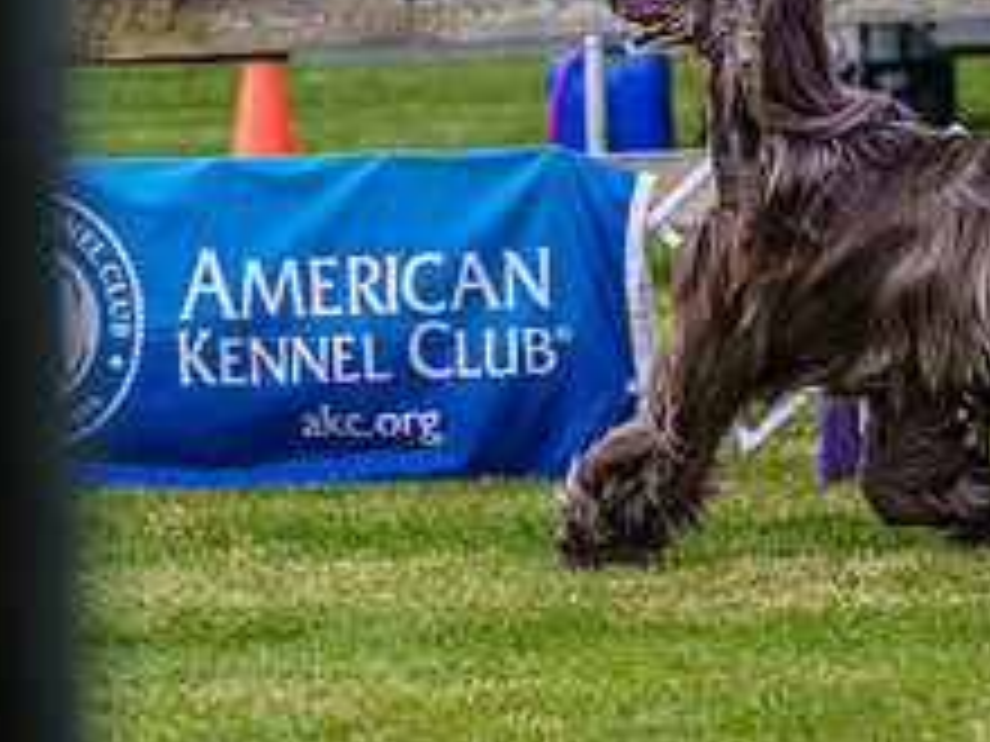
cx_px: 837
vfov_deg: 3.6
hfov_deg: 4.7
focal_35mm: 418
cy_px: 2
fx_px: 11955
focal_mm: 165
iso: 200
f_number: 4
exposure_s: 1/500
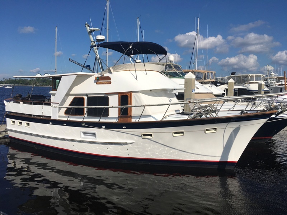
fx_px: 240
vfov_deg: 48.2
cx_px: 144
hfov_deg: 61.7
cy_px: 108
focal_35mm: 29
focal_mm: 4.15
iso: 25
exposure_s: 1/4808
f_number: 2.2
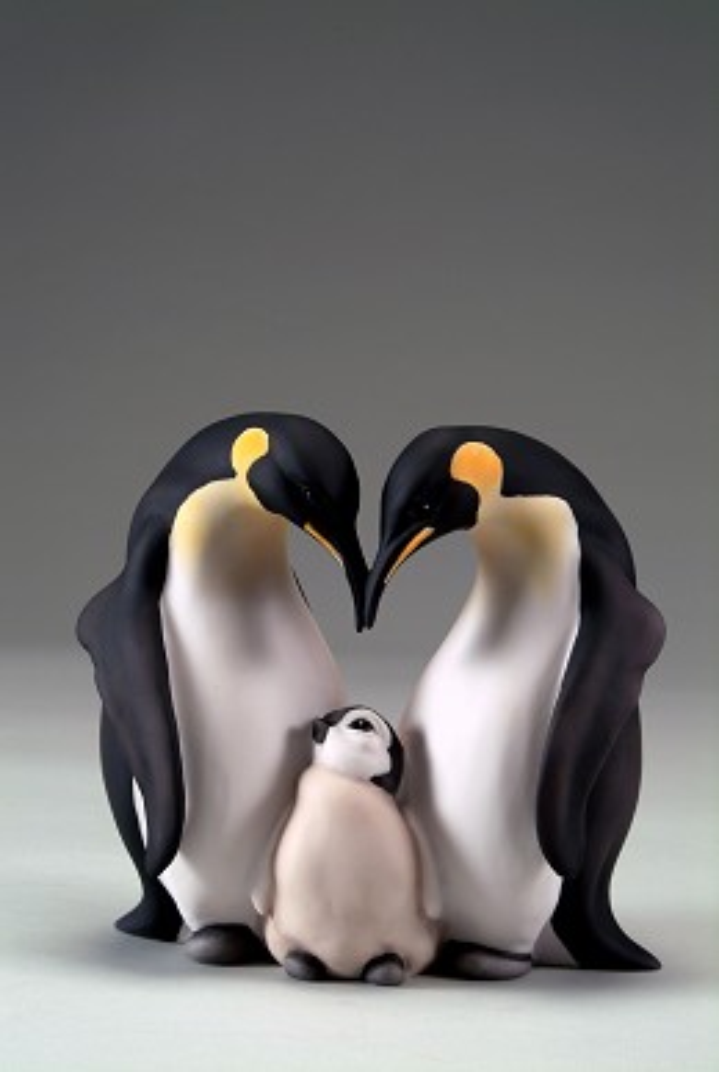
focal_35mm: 105
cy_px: 536
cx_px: 360
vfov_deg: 19.4
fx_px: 3134
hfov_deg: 13.1
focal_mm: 70
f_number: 9.5
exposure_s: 1/8
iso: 160
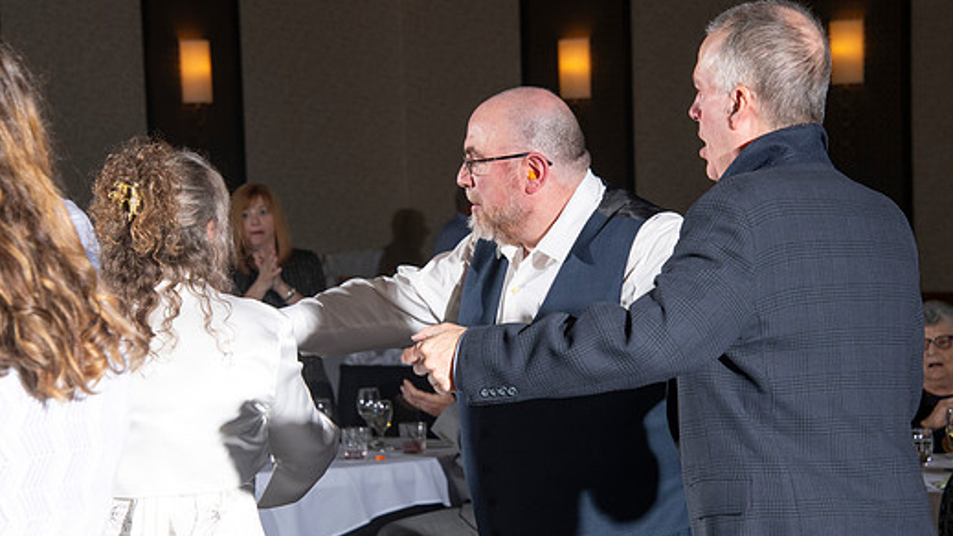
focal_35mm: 158
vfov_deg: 7.7
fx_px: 3993
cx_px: 518
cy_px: 295
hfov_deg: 13.6
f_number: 10
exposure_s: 1/160
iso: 500
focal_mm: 135
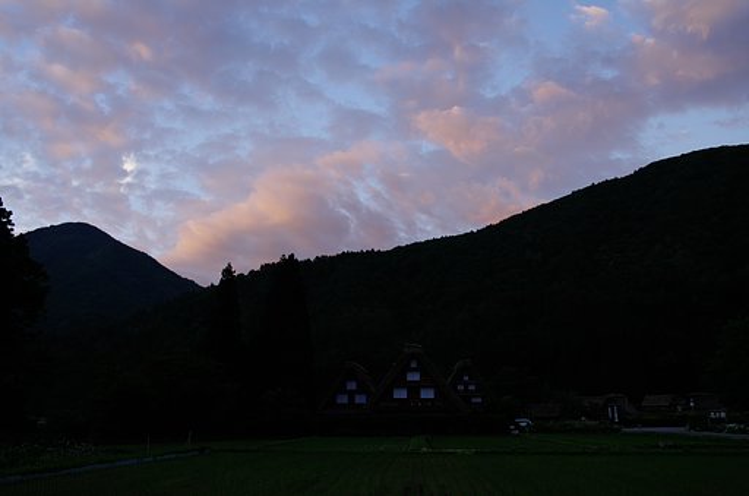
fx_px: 706
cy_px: 248
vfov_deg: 38.7
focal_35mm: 34
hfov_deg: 55.9
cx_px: 374
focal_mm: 23
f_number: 8
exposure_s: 1/13
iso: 100
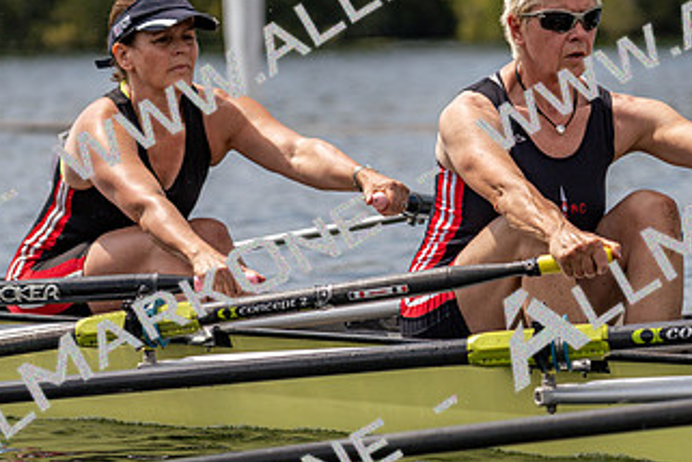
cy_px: 187
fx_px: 6939
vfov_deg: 3.8
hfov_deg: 5.7
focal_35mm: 361
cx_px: 319
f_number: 5.6
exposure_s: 1/1600
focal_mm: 200
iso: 200
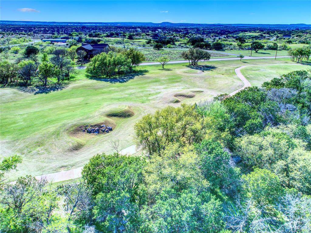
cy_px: 116
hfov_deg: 71.6
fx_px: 216
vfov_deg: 56.8
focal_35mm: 24
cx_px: 156
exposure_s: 1/50
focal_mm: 12.3
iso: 110
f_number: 2.8
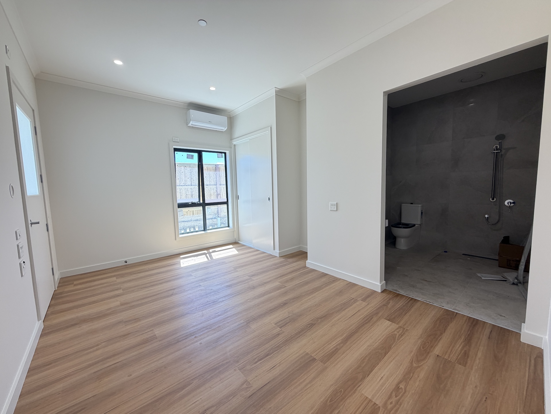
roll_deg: +2.0
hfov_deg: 102.1
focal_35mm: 14
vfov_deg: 85.7
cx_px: 276
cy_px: 207
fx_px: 223
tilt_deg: -5.5
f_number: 2.2
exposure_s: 1/100
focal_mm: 2.22
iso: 64
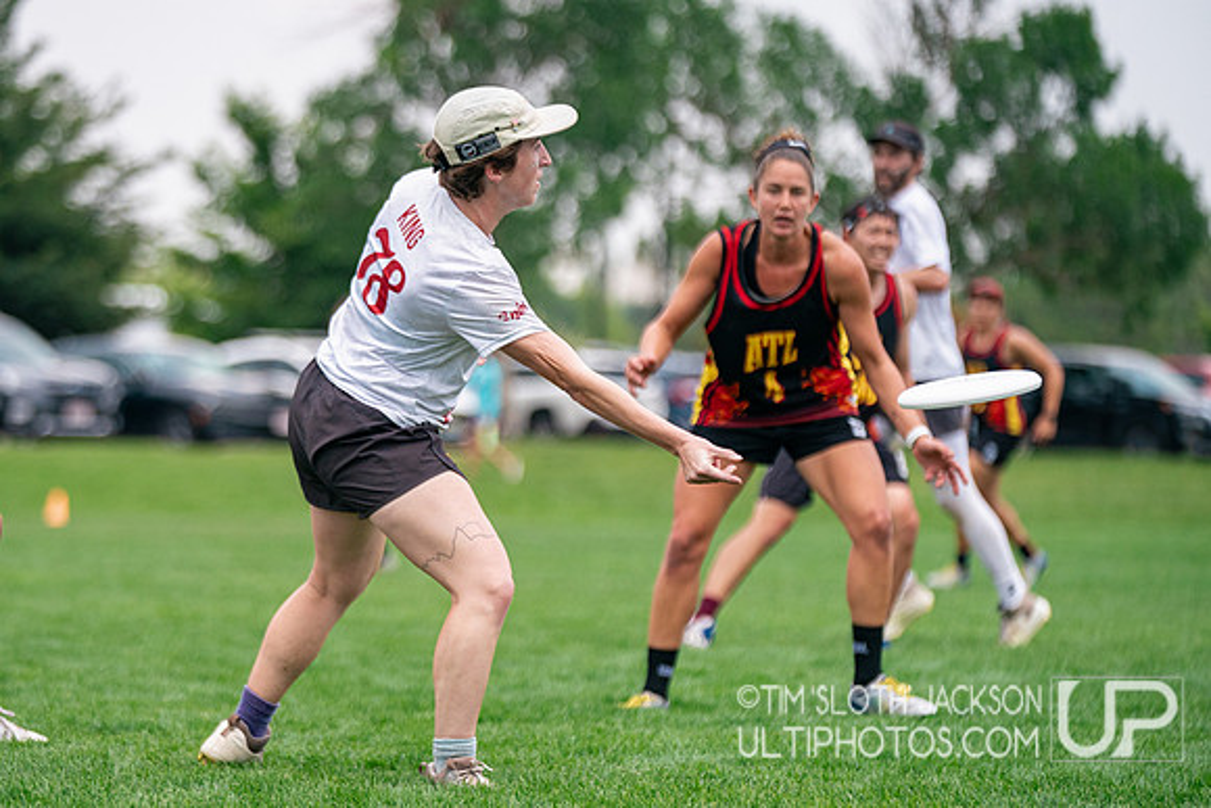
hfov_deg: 10.5
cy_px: 460
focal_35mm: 196
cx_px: 448
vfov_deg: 7.0
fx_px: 6608
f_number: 2.8
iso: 640
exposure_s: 1/6400
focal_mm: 147
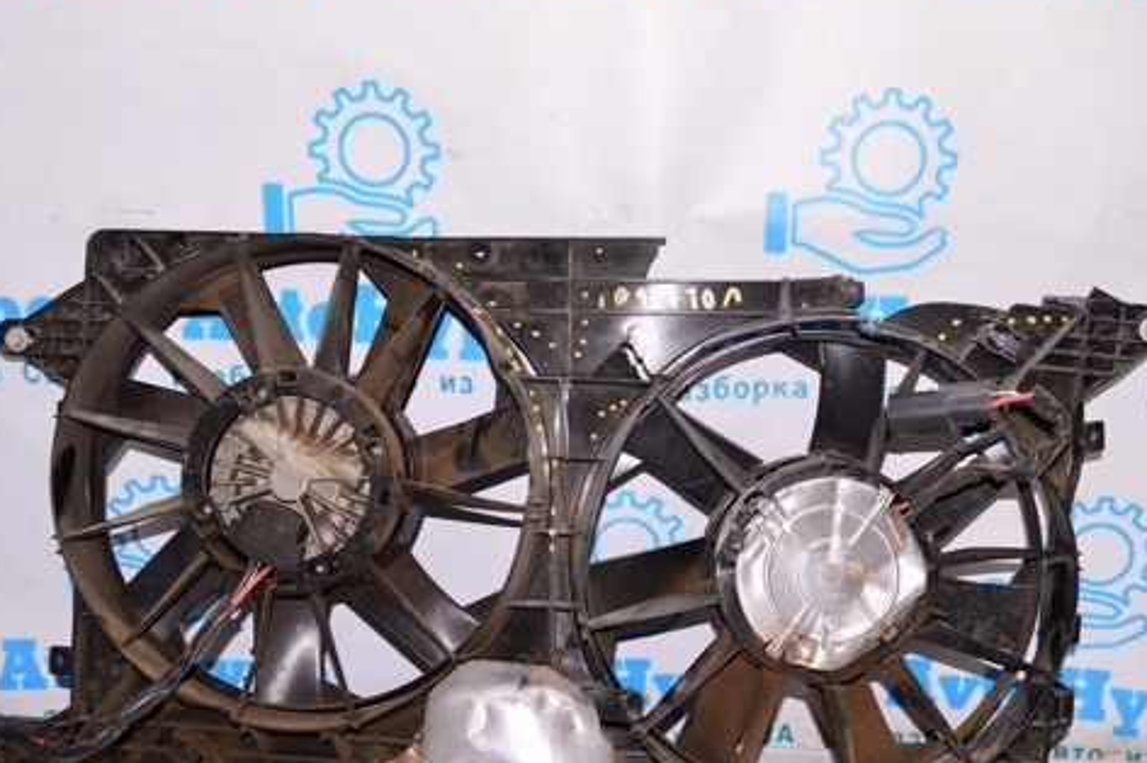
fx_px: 1359
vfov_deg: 31.2
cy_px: 487
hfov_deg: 45.7
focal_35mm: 43
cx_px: 646
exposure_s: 1/160
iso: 1600
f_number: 8
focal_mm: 21
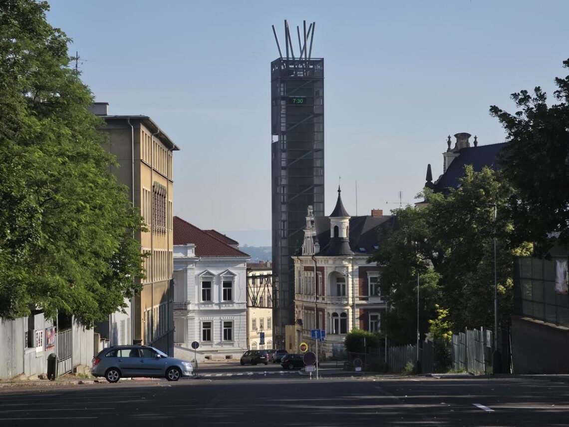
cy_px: 214
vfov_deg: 12.9
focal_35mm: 115
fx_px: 1890
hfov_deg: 17.1
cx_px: 284
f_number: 2.9
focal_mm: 18.6
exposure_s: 1/876
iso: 25
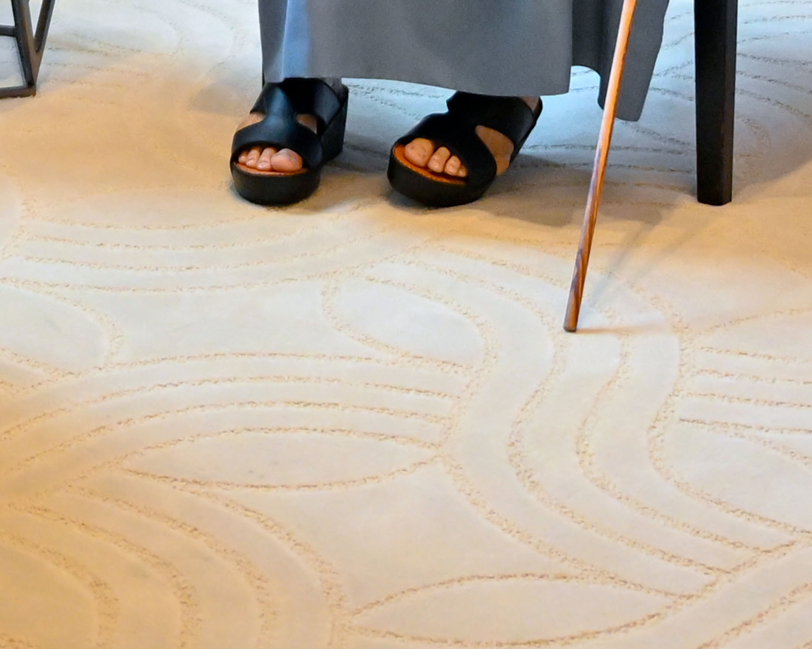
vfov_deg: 13.0
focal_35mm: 114
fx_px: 2736
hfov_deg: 16.7
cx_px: 124
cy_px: -232
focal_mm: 30.5
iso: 1600
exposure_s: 1/100
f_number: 2.8
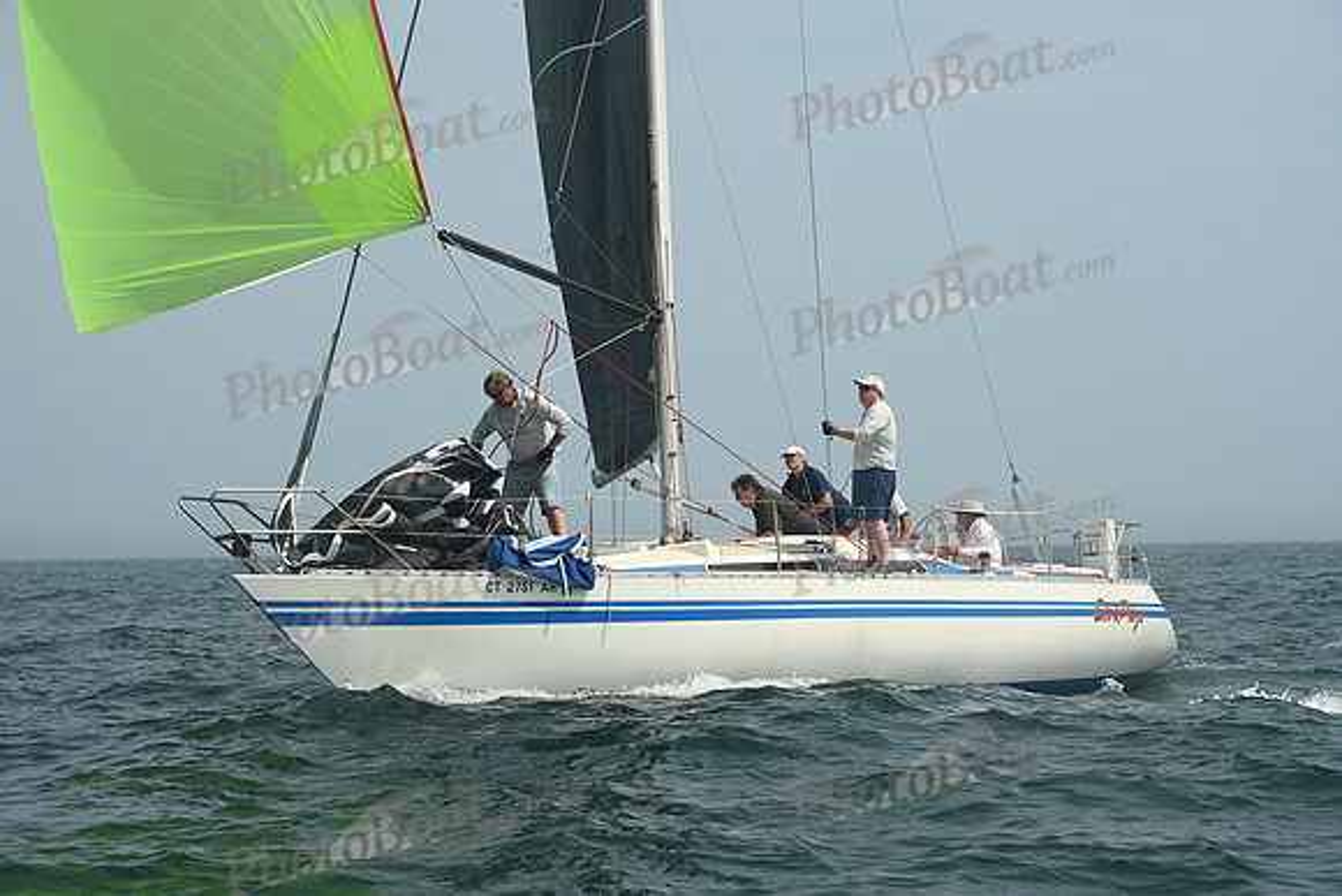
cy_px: 448
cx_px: 671
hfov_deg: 25.4
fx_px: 2983
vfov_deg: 17.1
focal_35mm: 80
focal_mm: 80
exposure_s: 1/1250
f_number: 9
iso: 320
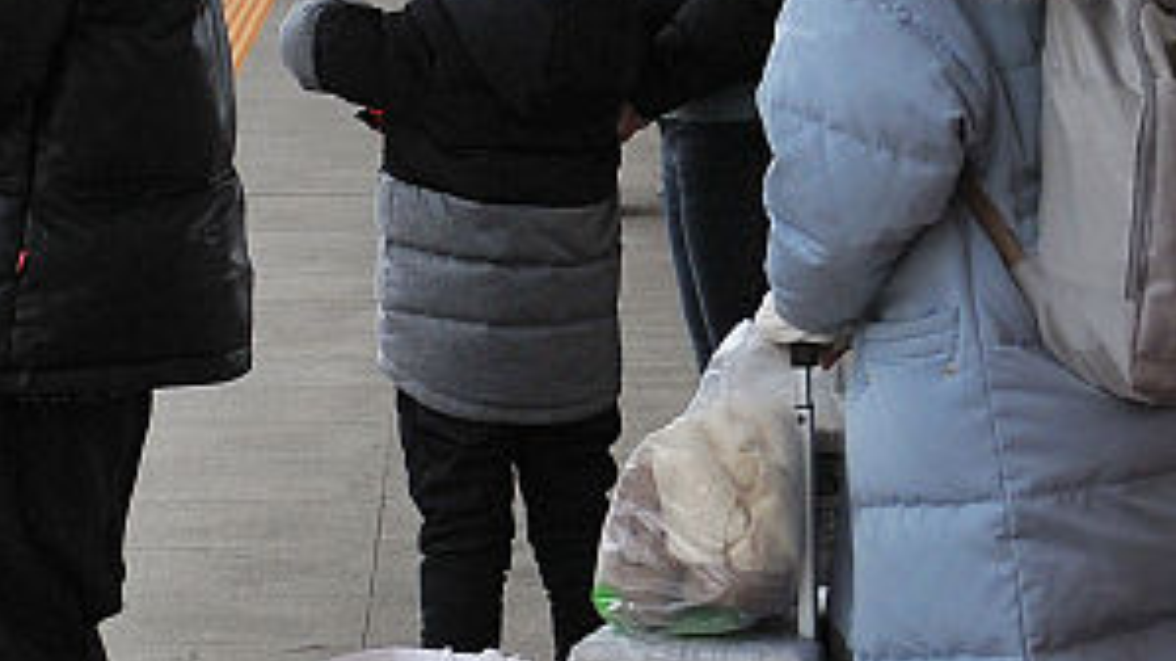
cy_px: -90
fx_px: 7201
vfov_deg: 5.2
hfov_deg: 9.3
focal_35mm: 231
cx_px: 110
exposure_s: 1/60
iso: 640
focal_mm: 55
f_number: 6.3
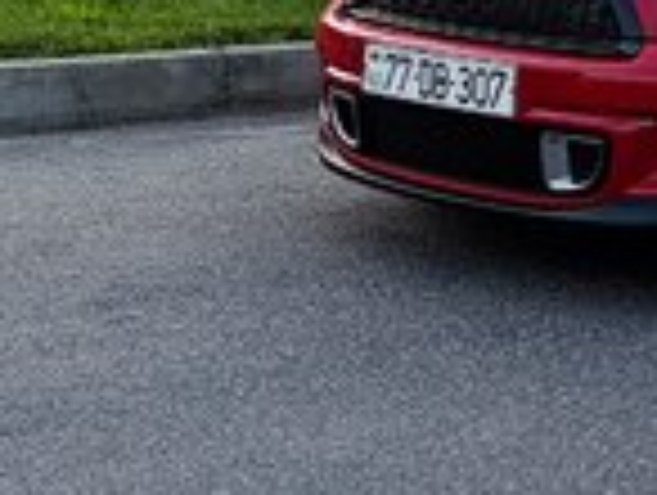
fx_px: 1977
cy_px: -122
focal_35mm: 104
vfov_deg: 13.8
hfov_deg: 17.5
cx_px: 891
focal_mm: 6.11
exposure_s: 1/100
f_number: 1.65
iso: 52
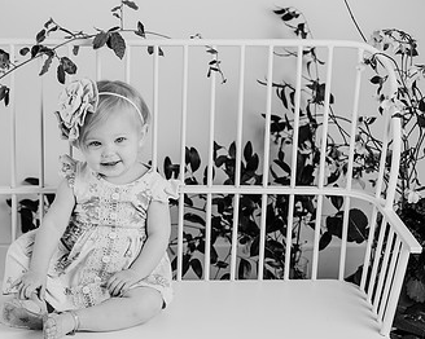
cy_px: 246
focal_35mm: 86
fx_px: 1081
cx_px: 111
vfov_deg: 17.8
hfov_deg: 22.1
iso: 200
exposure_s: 1/250
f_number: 2.8
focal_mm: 50
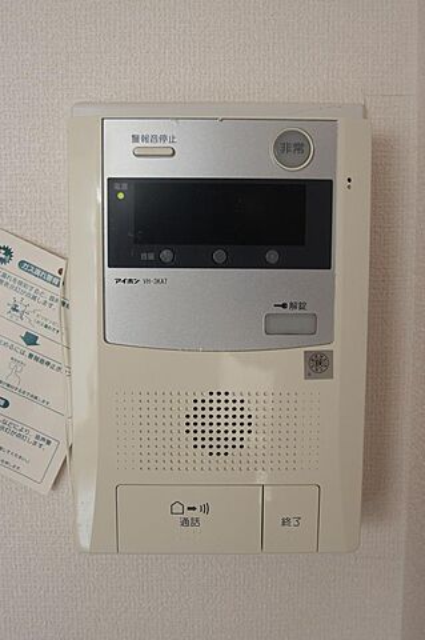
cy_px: 320
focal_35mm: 36
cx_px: 212
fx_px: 639
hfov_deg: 36.8
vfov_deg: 53.2
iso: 320
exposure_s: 1/40
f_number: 4.5
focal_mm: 24
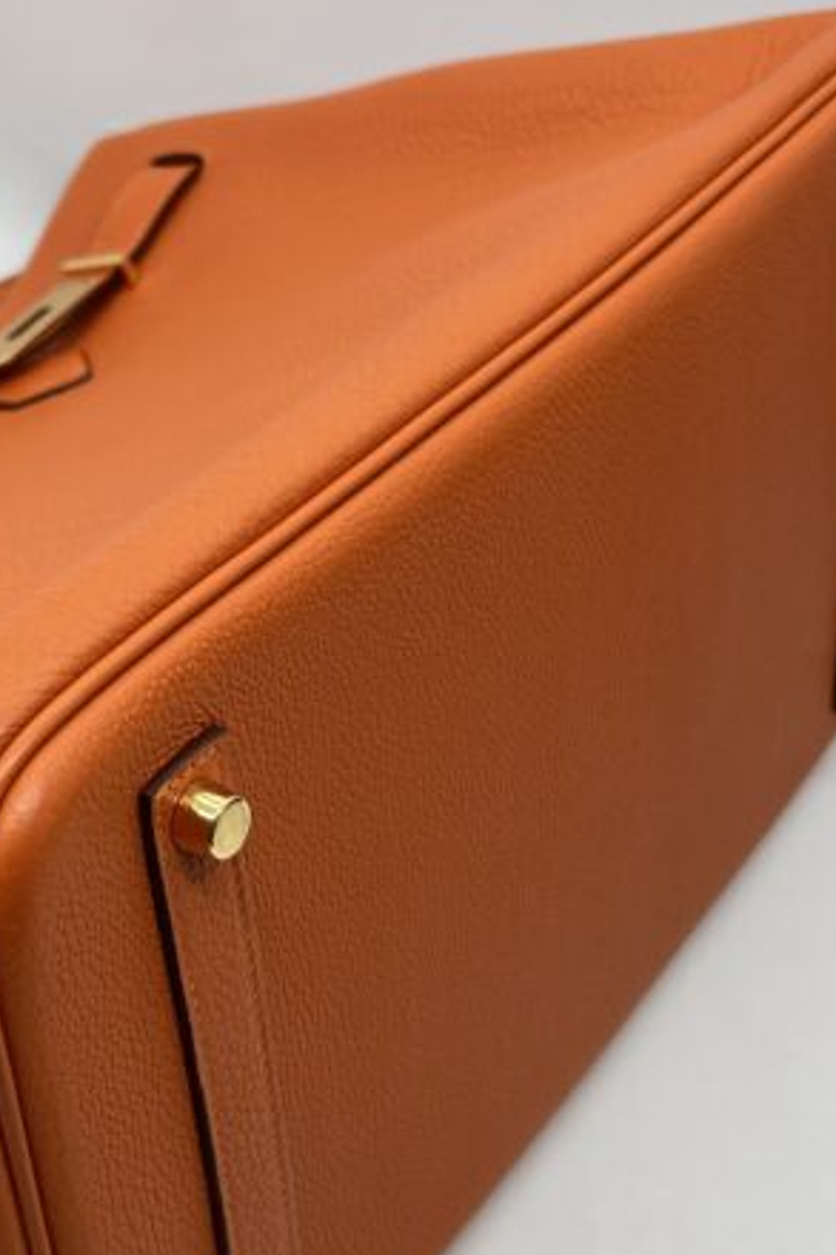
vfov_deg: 31.9
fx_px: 2196
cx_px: 103
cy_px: 610
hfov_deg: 21.1
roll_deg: -5.8
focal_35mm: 63
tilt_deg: -39.8
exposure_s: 1/168
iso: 40
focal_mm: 5.7
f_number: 1.5
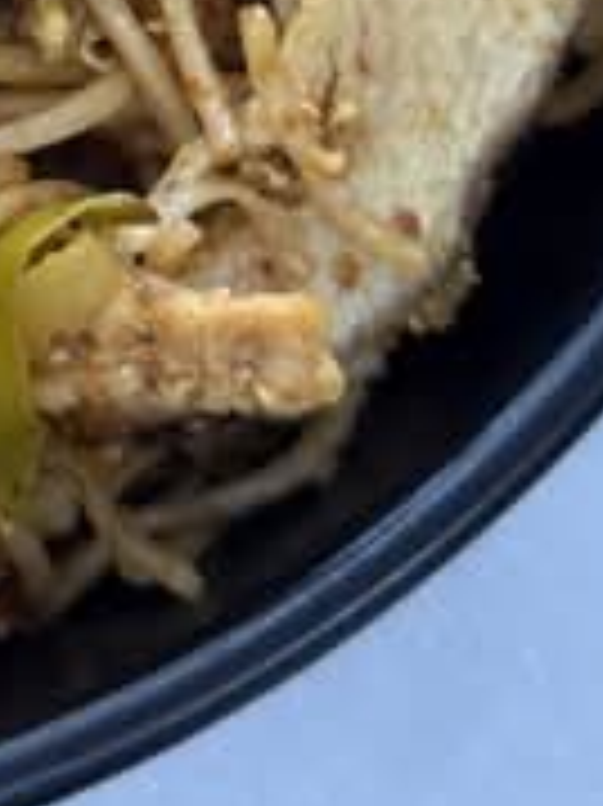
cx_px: -477
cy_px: -799
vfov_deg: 9.4
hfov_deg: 7.3
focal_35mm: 197
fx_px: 4581
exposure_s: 1/60
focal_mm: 6.76
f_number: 1.78
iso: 80
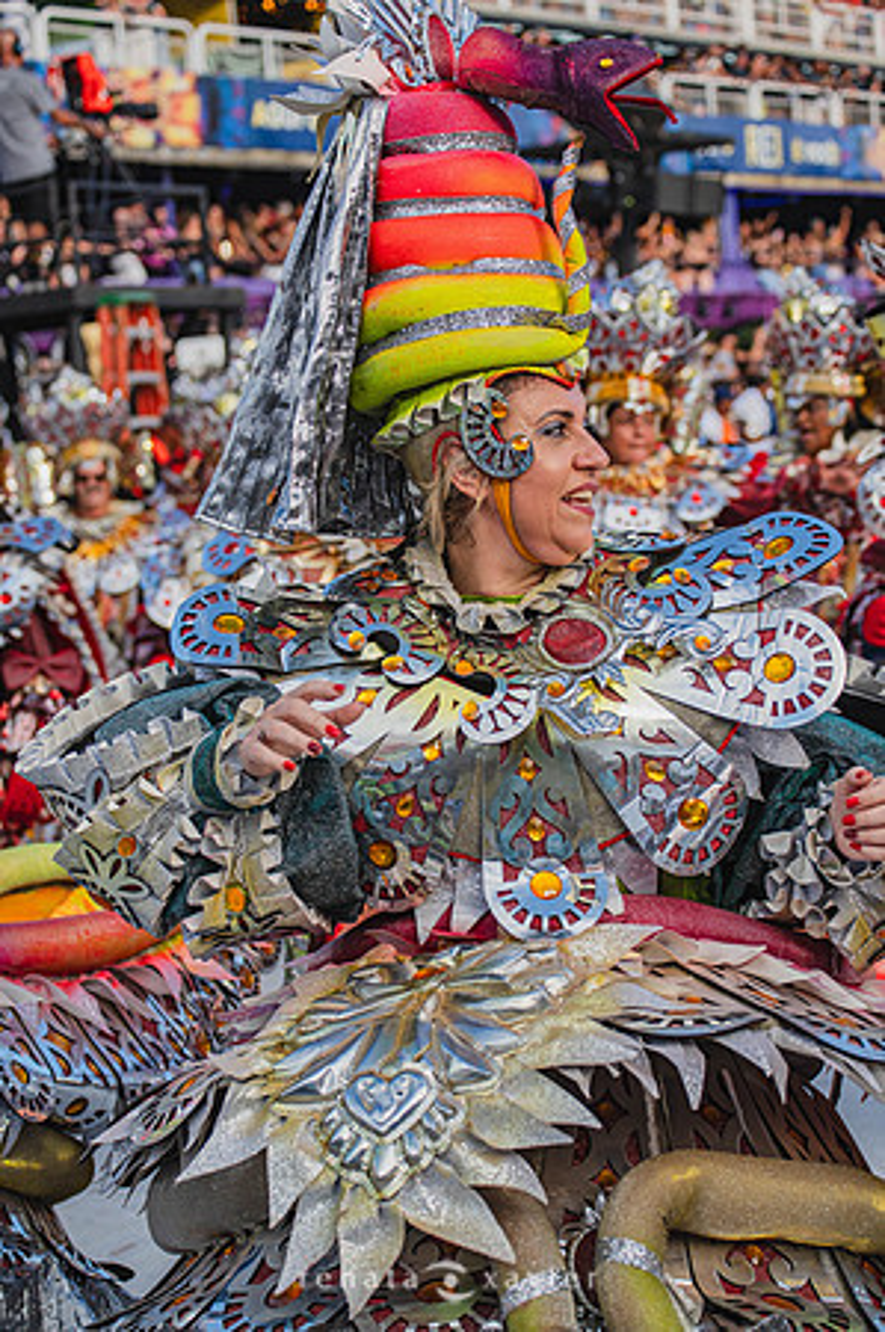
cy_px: 666
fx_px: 3031
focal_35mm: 82
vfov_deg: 24.8
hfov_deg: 16.6
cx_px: 442
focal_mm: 82
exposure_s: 1/1600
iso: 400
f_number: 5.6
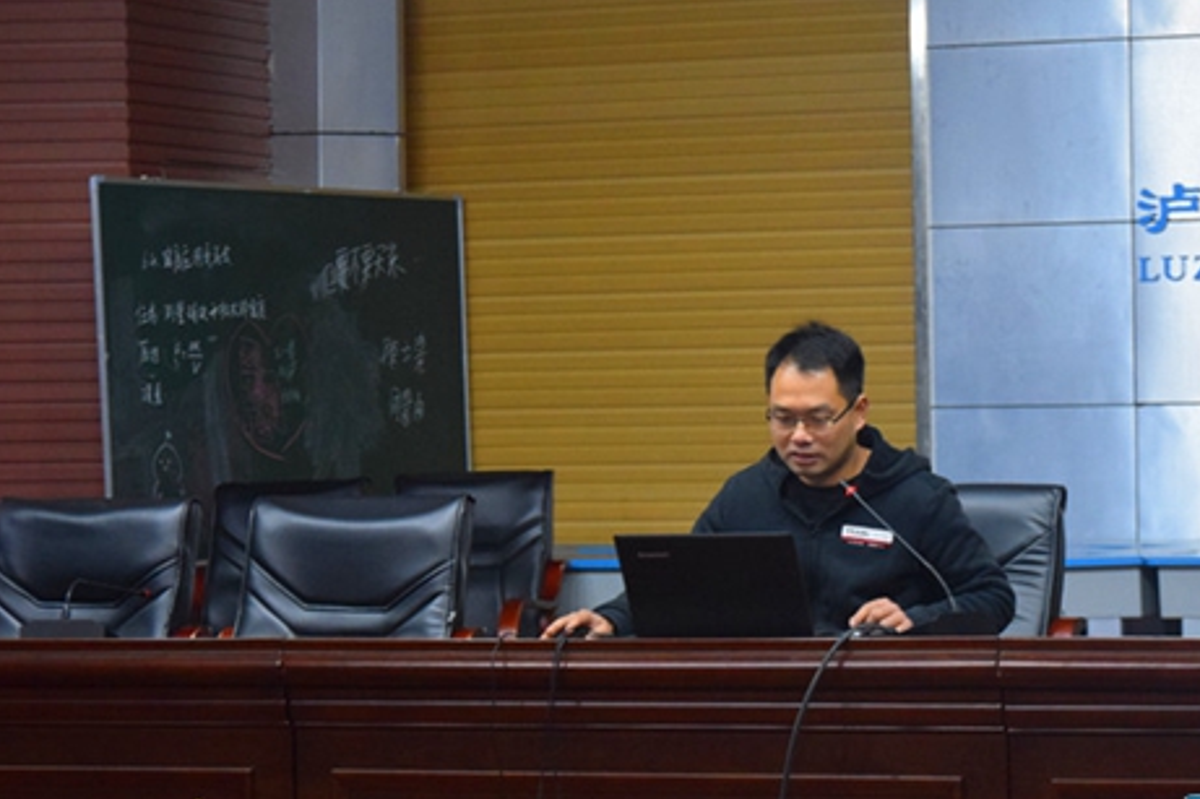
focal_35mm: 129
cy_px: 427
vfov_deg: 10.6
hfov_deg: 15.9
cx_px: 807
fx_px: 4298
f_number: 5.3
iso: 3200
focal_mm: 62
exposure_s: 1/250
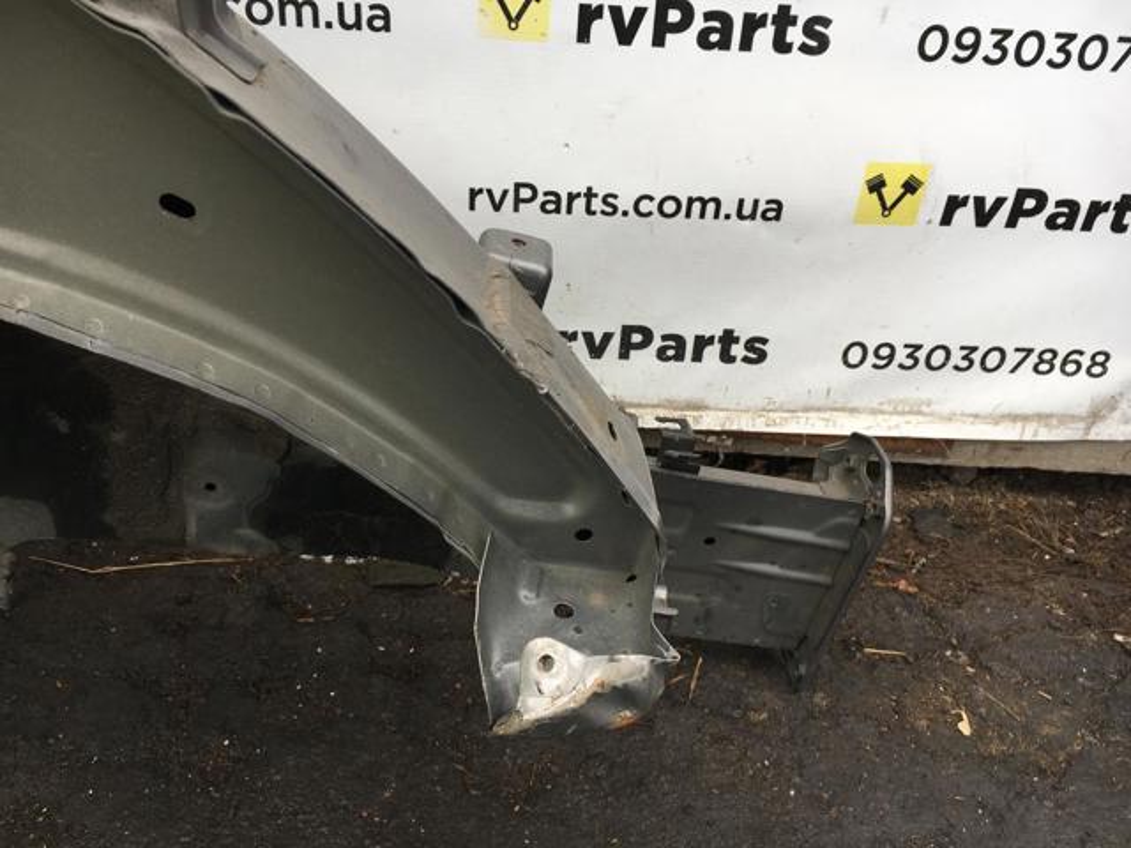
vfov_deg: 48.2
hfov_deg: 61.7
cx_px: 566
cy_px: 424
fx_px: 948
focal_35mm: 29
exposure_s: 1/166
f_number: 2.2
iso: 25
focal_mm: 4.15
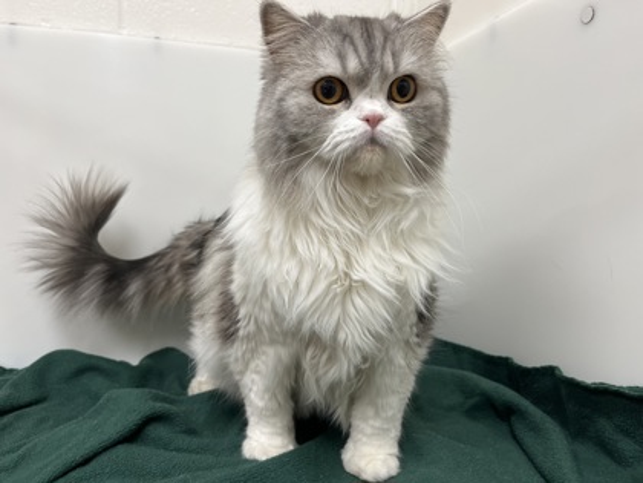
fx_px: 483
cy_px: 242
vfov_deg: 53.1
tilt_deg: -2.5
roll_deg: -0.7
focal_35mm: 26
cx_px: 322
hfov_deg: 67.3
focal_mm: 5.1
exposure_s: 1/121
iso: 80
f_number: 1.6
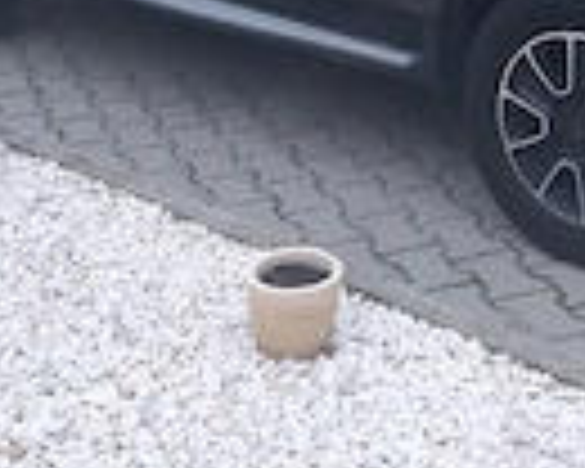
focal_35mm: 81
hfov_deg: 23.3
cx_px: 450
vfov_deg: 17.0
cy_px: -250
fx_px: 1402
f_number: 1.7
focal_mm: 3.93
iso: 64
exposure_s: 1/50
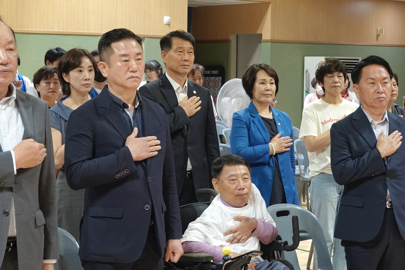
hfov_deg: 26.7
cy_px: 135
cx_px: 202
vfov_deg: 17.9
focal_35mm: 76
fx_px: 855
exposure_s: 1/80
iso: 1000
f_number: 4
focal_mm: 27.98
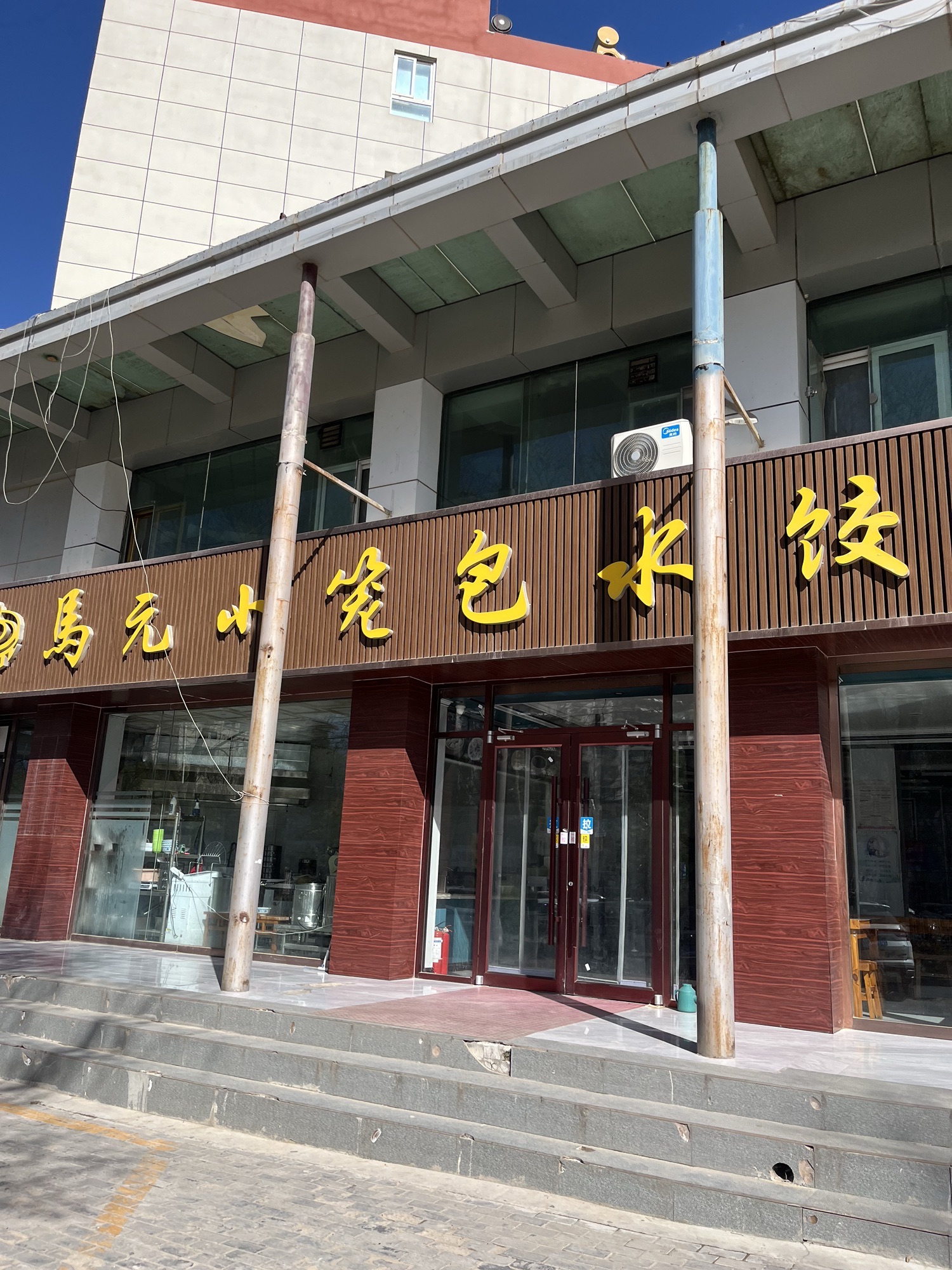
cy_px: 635
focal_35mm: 26
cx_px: 476
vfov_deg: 67.3
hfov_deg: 53.1
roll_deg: -0.7
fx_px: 953
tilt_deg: +17.2
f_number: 1.6
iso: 50
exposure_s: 1/2967
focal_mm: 5.1
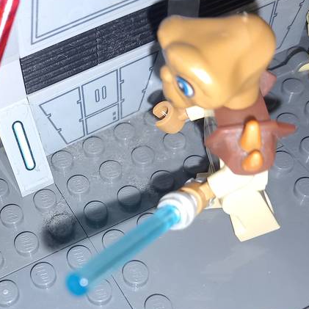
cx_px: 43
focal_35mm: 51
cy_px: 214
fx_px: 515
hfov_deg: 32.1
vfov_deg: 33.0
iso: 32
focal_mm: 4
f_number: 1.8
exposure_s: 1/50
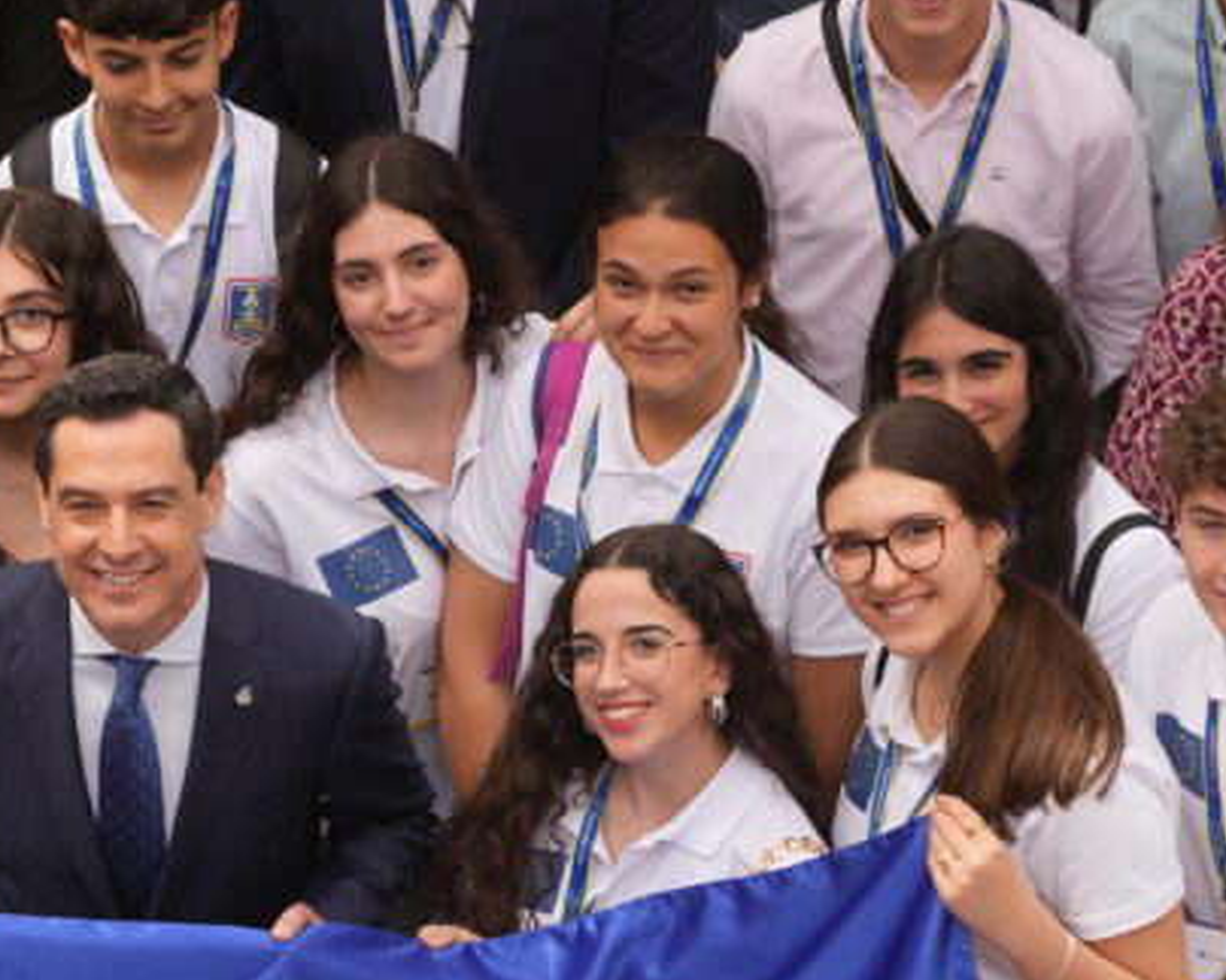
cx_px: 161
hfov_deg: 5.5
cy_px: 687
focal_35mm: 350
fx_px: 12697
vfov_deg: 4.4
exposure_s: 1/500
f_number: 3.5
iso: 100
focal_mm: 147
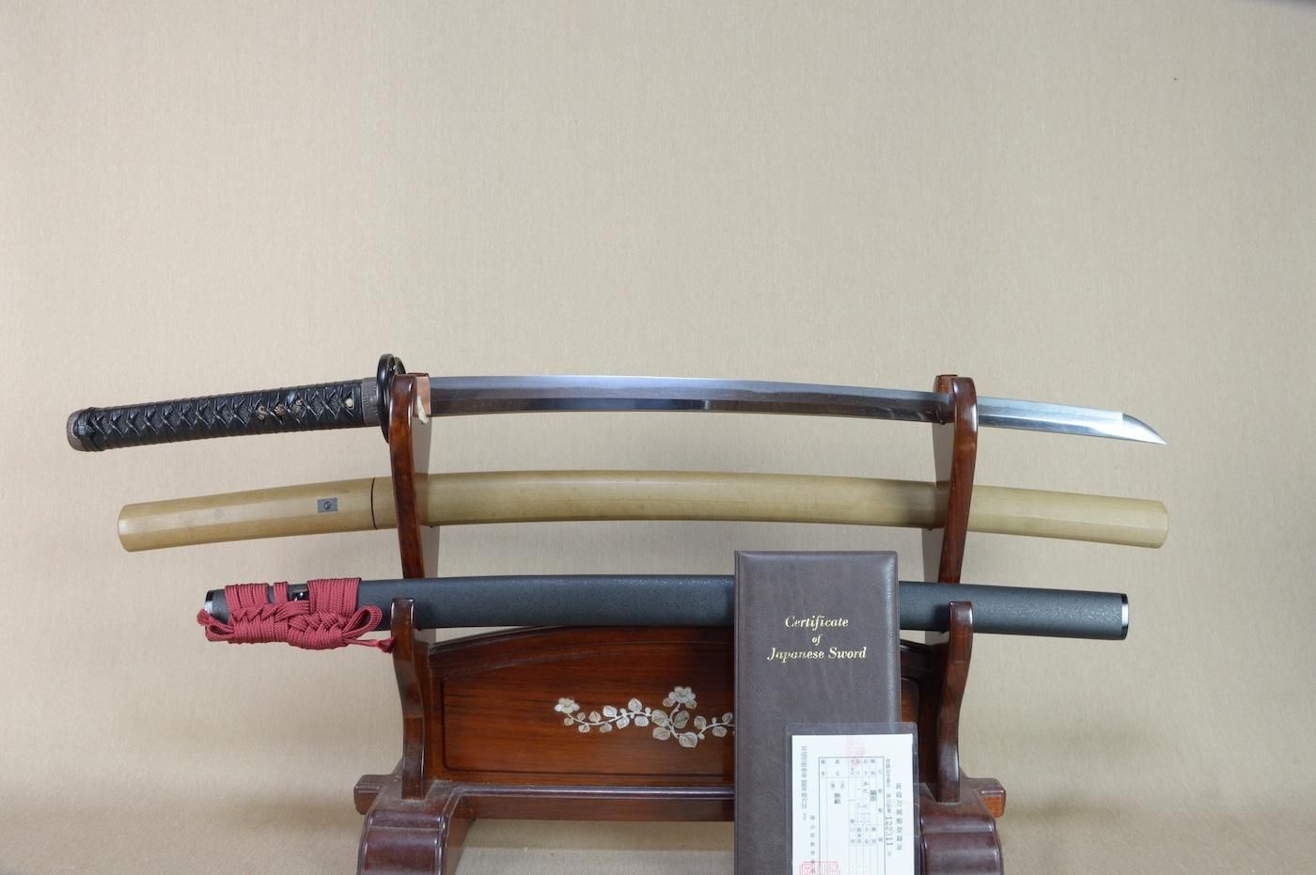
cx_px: 658
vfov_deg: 43.5
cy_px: 438
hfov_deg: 62.0
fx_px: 1096
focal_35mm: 30
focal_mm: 20
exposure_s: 1/2
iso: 400
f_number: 11
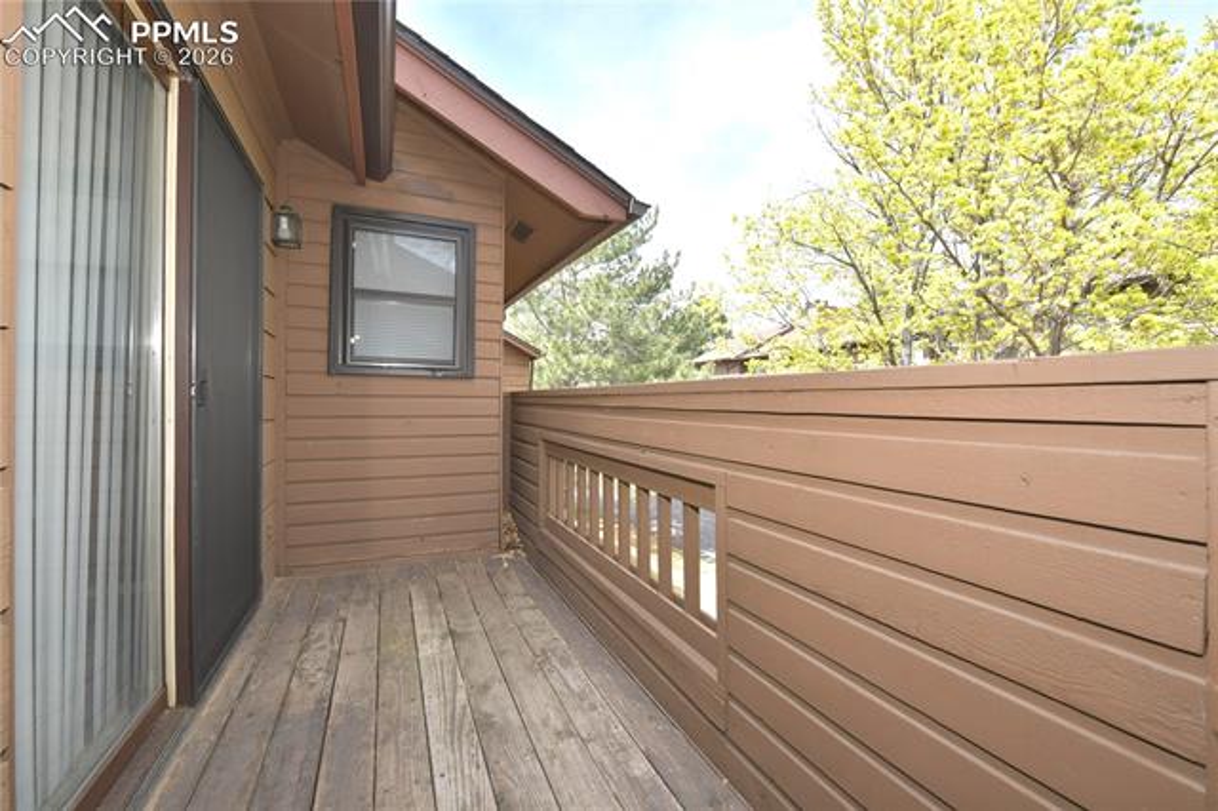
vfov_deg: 77.3
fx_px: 507
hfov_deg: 100.4
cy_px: 406
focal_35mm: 15
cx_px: 609
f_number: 10
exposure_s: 1/250
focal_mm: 15
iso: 500
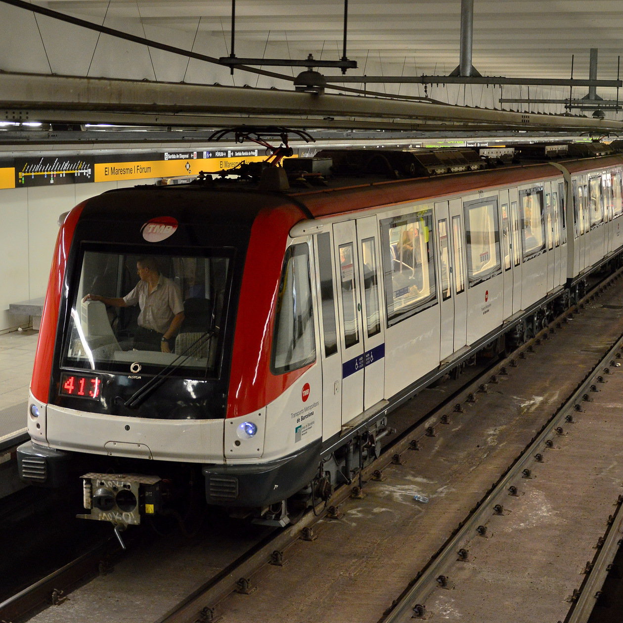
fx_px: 1344
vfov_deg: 26.1
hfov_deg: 26.1
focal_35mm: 66
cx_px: 356
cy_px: 314
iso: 800
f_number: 4.2
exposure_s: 1/20
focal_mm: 34
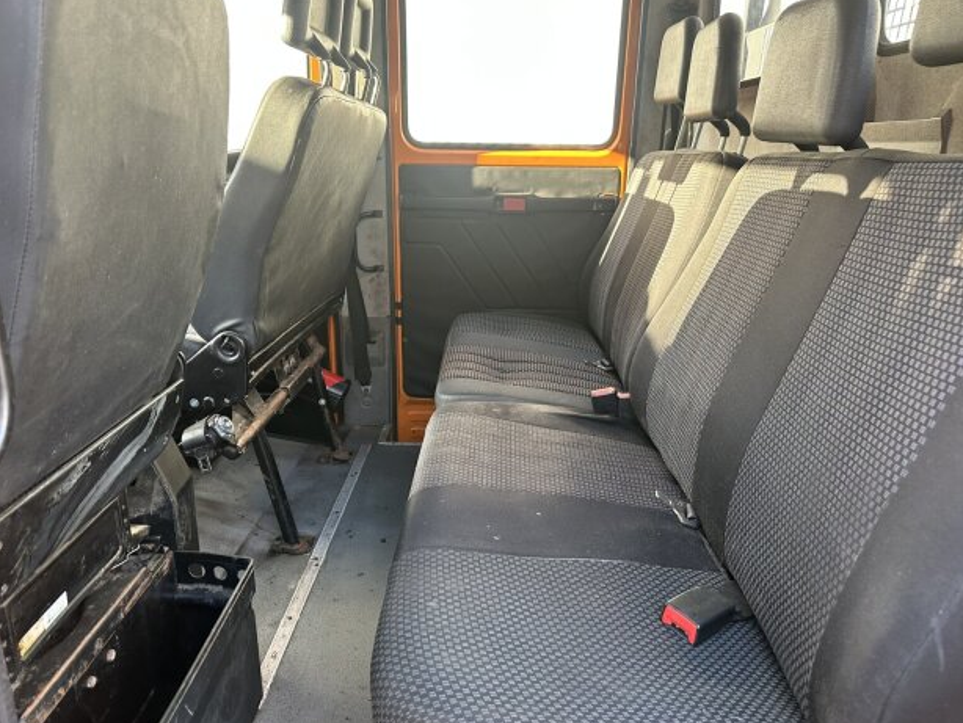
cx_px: 474
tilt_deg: -14.8
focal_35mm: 25
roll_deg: -2.7
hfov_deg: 69.4
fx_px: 696
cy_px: 367
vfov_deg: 54.9
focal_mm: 6.86
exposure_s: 1/121
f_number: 1.78
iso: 160
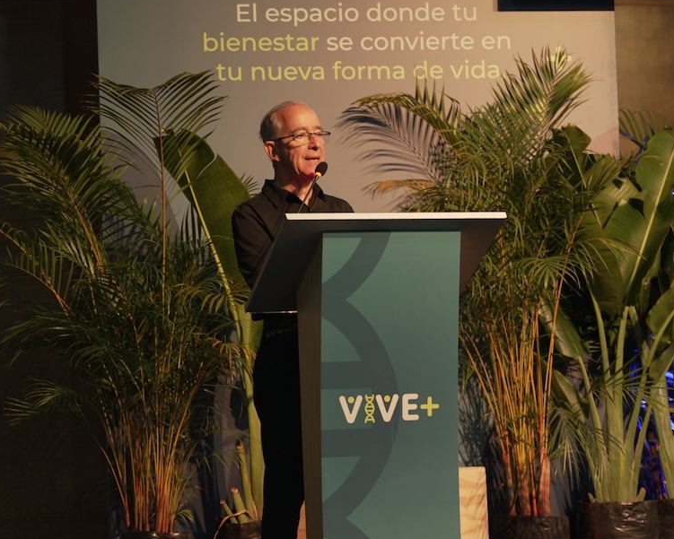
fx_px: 2115
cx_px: 333
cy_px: 280
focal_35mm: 106
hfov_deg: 18.1
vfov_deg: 14.5
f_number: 2.8
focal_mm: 70
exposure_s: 1/60
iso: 1000
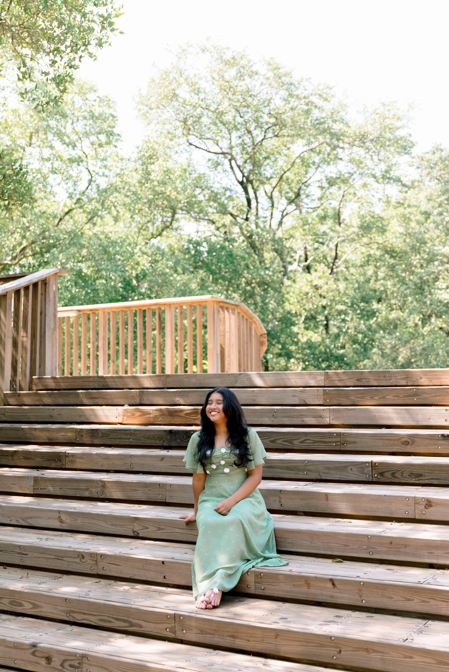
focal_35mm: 45
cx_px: 224
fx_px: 841
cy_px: 336
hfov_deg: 29.9
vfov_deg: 43.6
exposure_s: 1/640
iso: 320
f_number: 2.8
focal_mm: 45
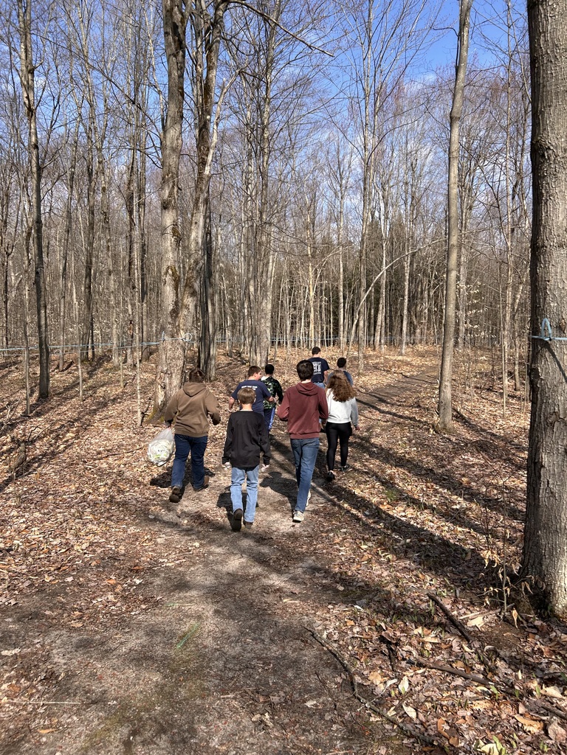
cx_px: 284
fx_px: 568
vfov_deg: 67.3
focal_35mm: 26
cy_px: 378
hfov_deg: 53.1
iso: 50
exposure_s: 1/2299
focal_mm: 5.7
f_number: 1.5
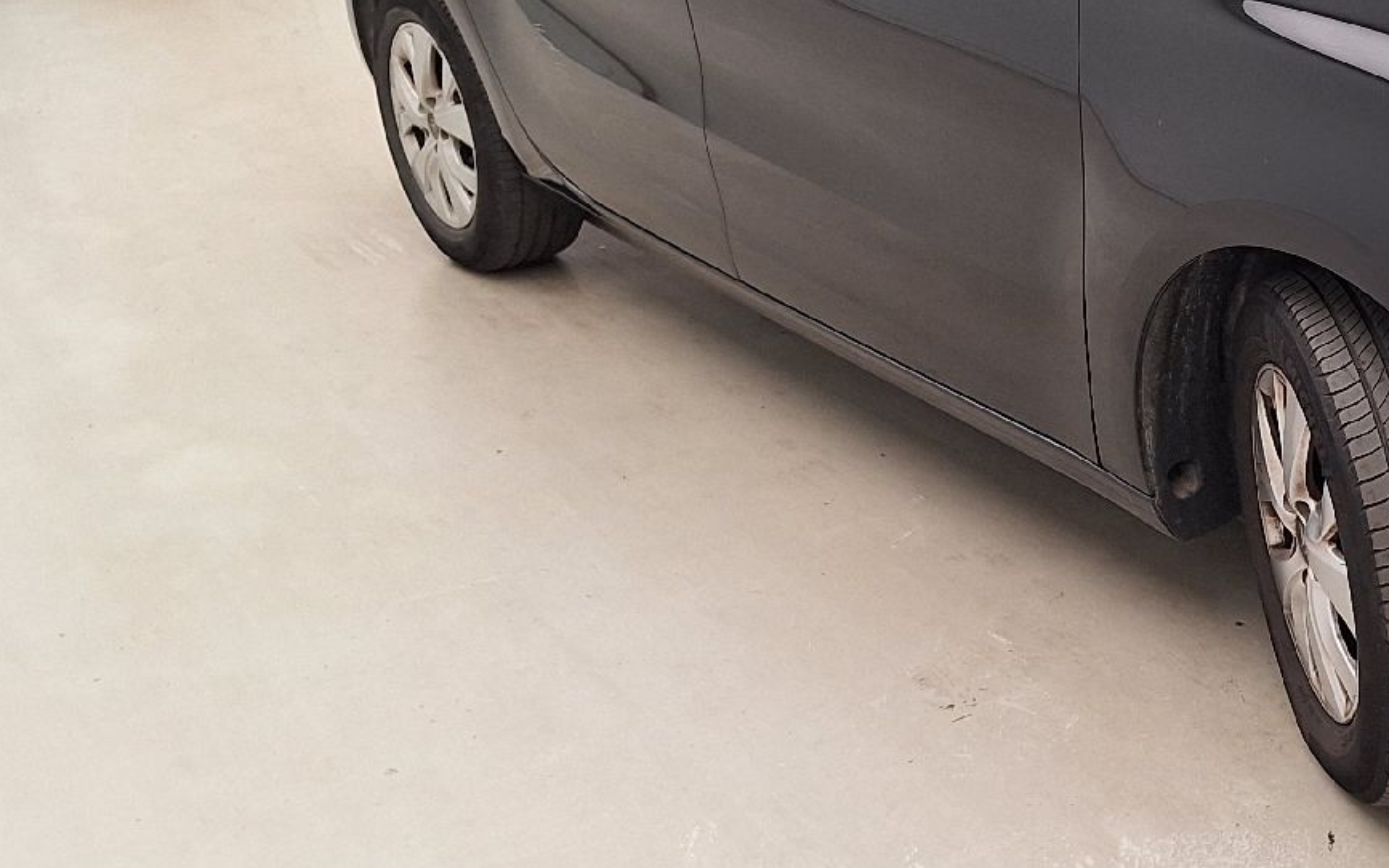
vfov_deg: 23.7
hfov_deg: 34.2
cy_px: 216
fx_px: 2044
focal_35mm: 54
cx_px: 1386
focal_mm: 5.54
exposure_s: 1/100
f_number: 1.8
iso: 50
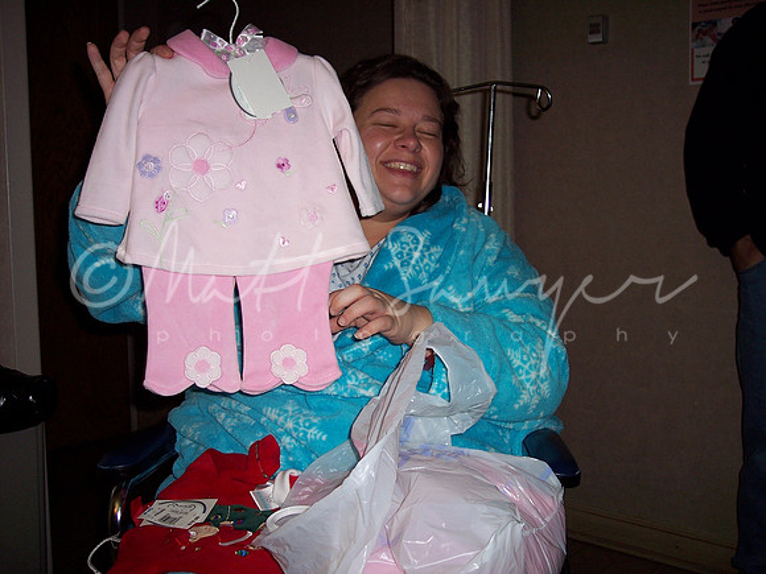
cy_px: 287
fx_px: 863
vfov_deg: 36.8
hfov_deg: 47.9
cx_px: 383
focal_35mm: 39
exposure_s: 1/60
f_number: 2.8
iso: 100
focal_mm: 8
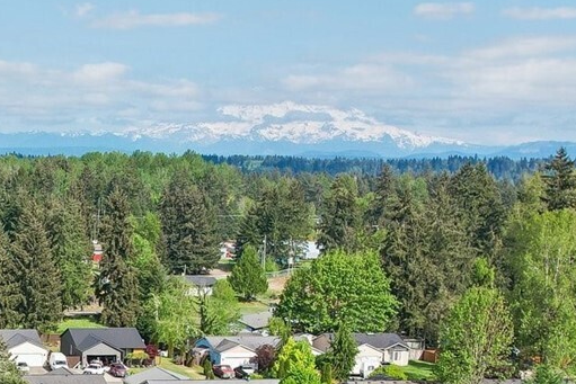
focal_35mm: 73
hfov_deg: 25.8
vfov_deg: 17.7
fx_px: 1168
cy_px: 467
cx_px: -47
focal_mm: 8.4
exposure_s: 1/1600
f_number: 2.8
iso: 110
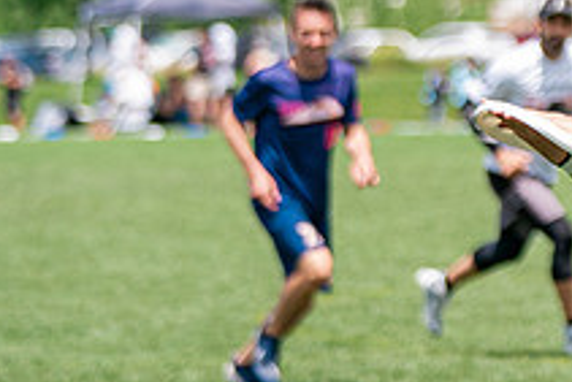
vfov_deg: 3.2
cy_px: 117
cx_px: 805
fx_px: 6884
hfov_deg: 4.7
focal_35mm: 433
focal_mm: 114
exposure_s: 1/6400
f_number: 2.8
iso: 500
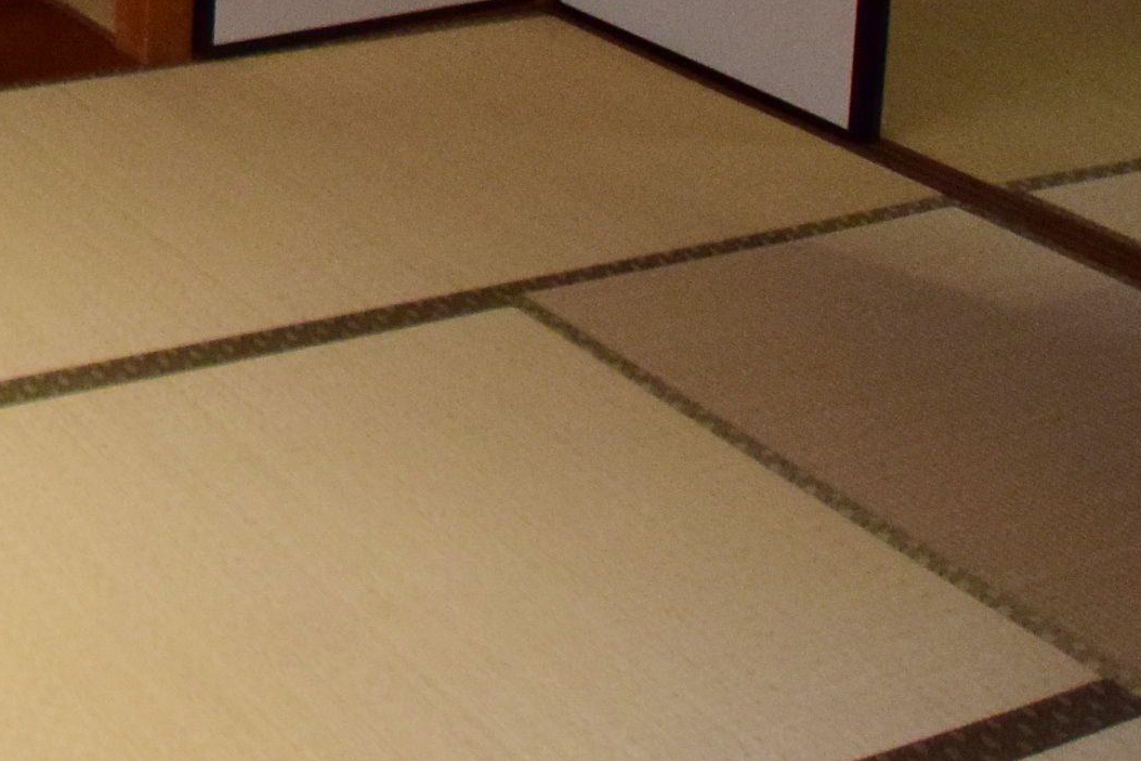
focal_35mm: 64
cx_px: -301
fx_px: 2029
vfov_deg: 17.7
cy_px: -555
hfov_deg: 27.0
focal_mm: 10
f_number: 4.8
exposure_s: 1/500
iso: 1600
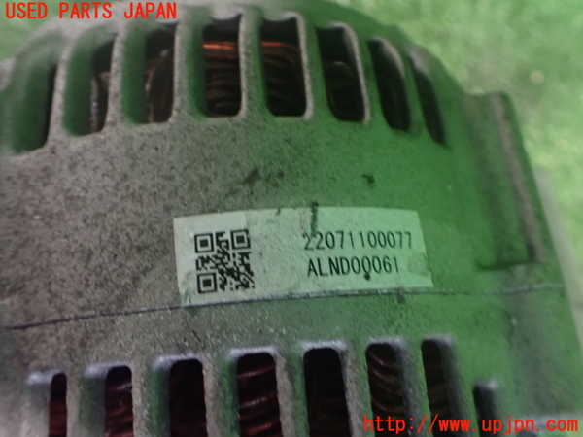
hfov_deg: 60.0
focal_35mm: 30
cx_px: 292
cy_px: 218
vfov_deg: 46.8
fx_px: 505
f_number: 2.3
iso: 1250
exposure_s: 1/30
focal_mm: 5.4
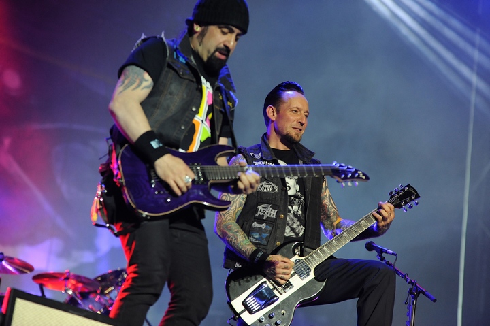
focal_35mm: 122
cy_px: 163
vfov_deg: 11.2
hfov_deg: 16.8
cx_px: 245
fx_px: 1659
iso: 2000
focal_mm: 122
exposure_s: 1/200
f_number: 3.5
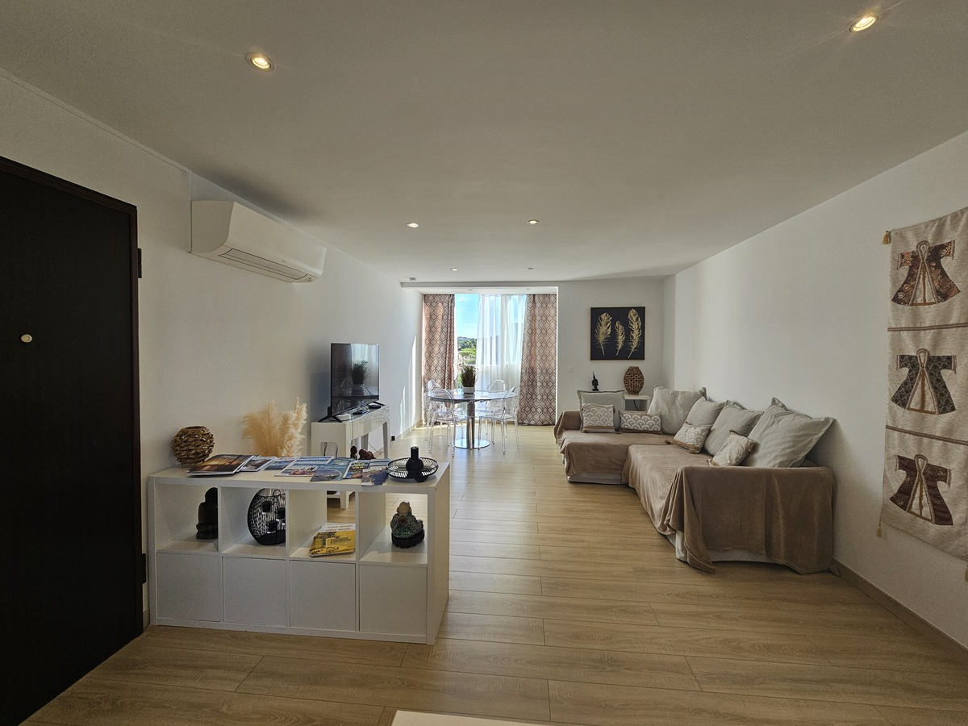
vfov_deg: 89.9
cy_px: 363
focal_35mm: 13
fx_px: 364
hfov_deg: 106.2
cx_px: 484
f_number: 2.2
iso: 50
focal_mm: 2.2
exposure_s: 1/100
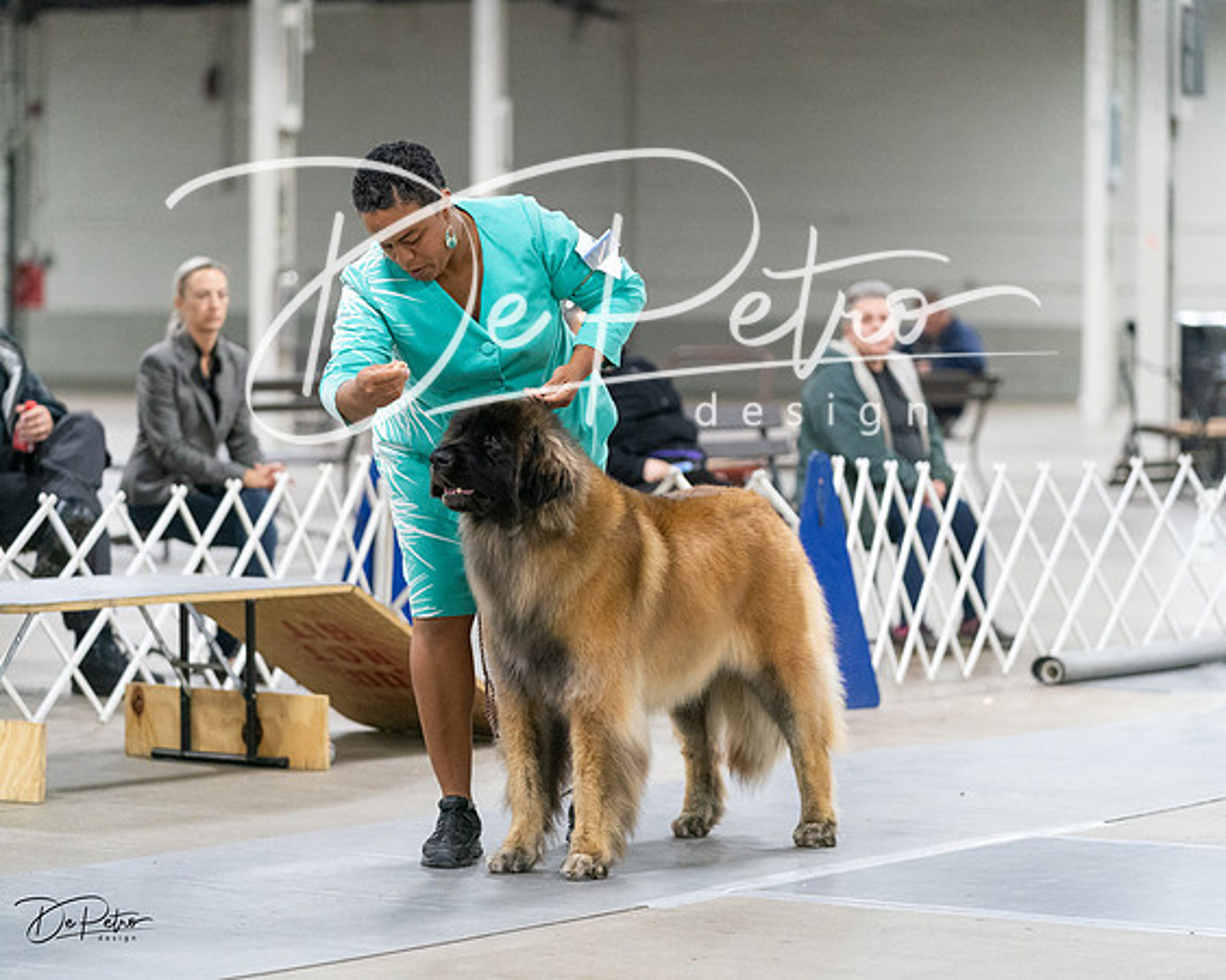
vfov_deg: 12.0
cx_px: 613
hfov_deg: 15.0
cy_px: 490
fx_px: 4657
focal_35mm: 128
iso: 6400
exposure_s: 1/200
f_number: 2.8
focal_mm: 114
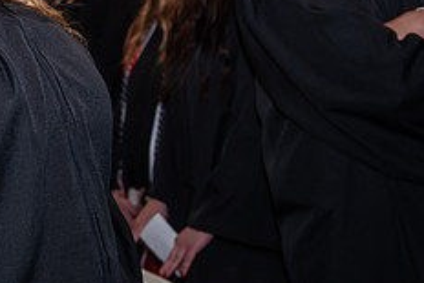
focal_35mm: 120
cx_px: -66
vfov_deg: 11.3
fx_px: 1414
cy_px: -39
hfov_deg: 16.4
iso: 1000
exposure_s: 1/125
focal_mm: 48
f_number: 4
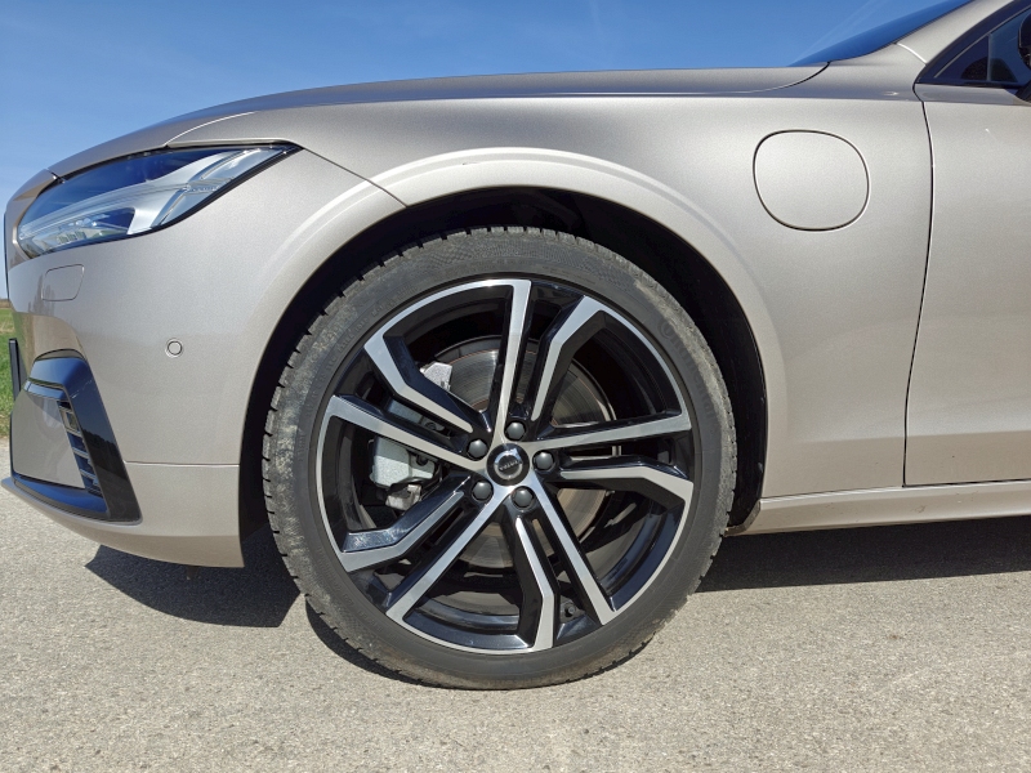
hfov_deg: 73.9
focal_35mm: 23
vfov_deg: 58.9
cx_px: 516
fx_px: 685
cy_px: 386
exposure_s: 1/1914
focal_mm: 6.06
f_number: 1.6
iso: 50
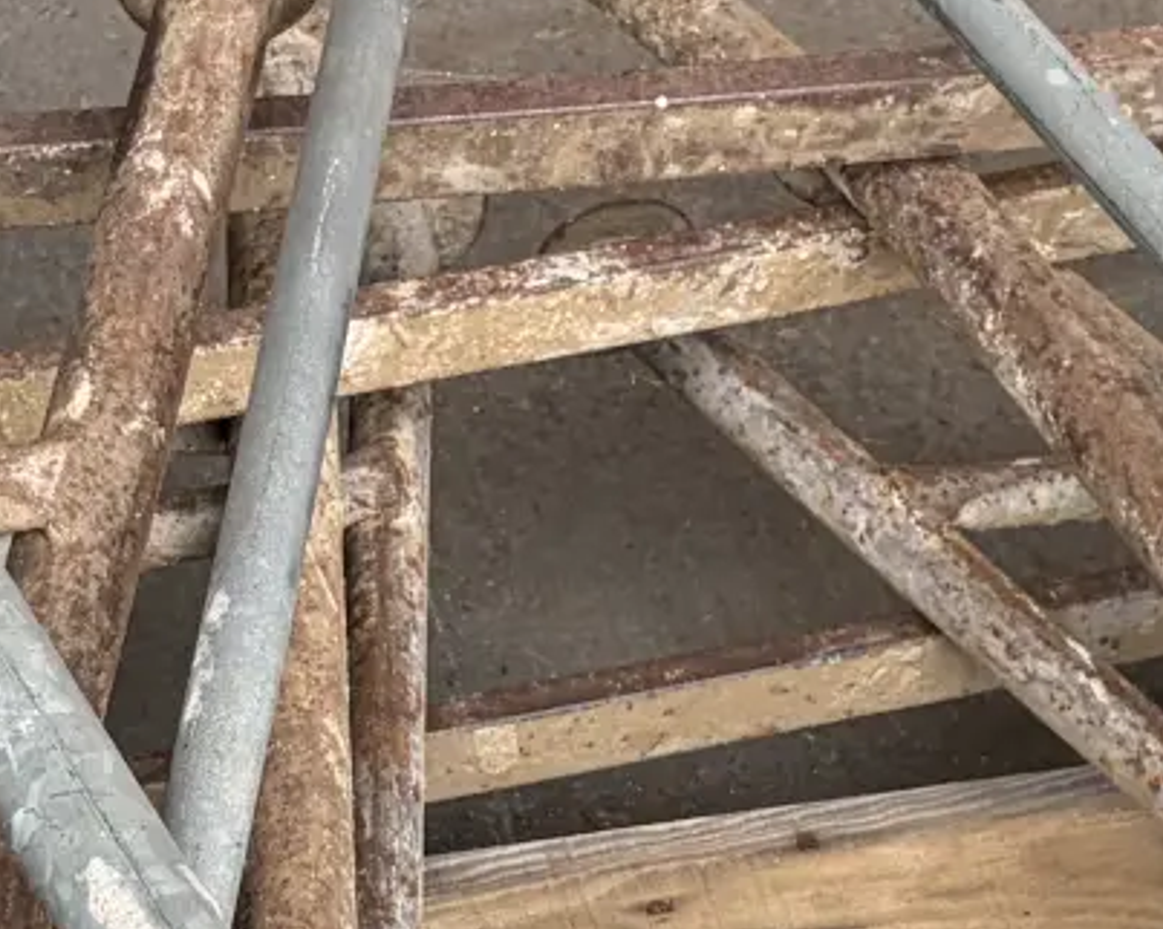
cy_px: 1062
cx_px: 658
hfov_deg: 15.9
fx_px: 4163
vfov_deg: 12.5
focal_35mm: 121
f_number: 1.6
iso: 40
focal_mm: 5.96
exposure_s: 1/286
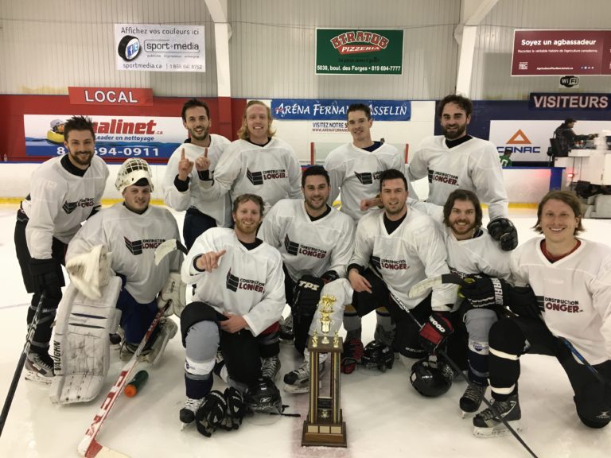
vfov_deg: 48.2
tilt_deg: -8.4
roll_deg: -0.1
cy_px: 229
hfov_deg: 61.7
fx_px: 512
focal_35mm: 29
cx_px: 306
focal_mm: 4.15
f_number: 2.2
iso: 80
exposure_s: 1/30
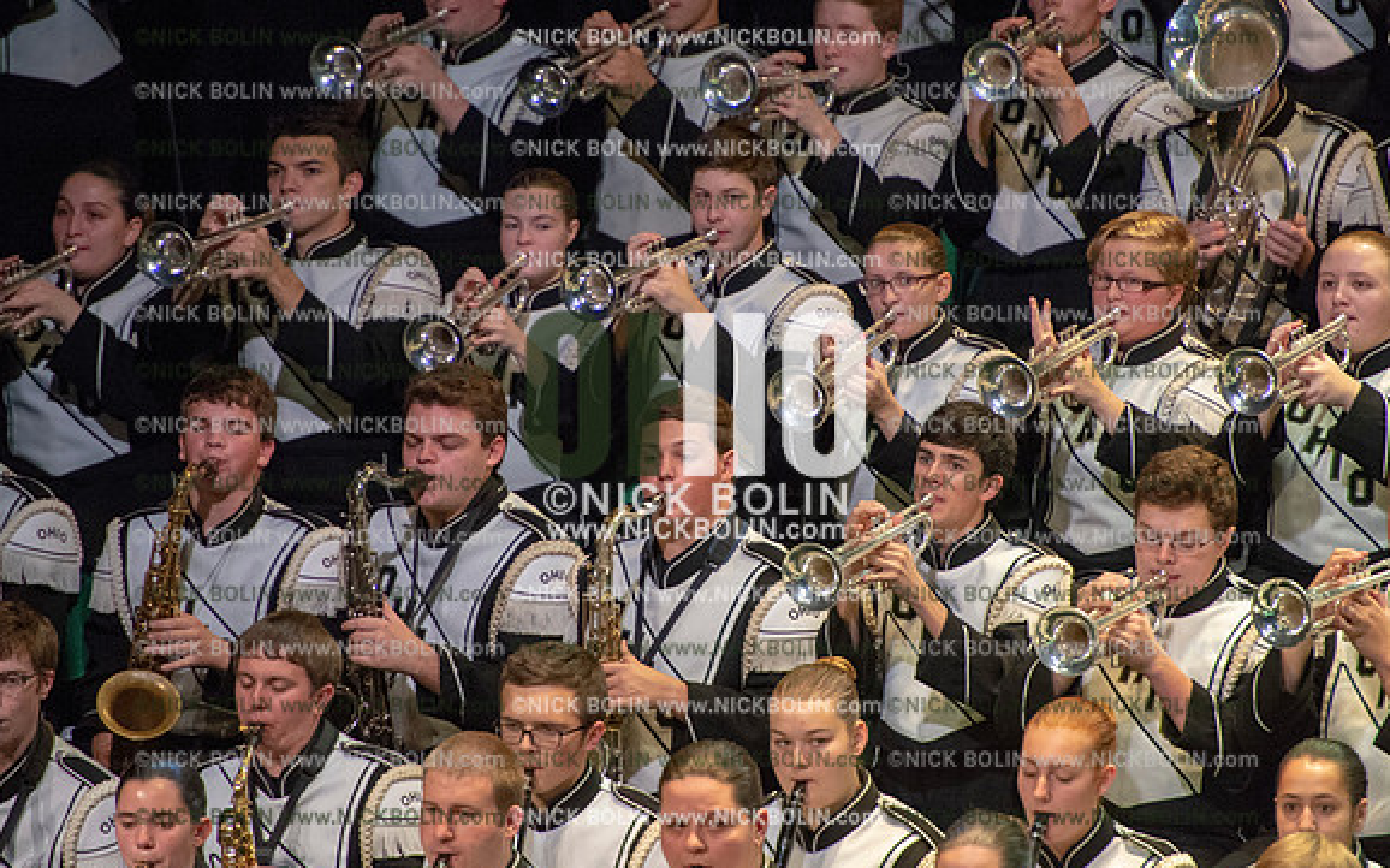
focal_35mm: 409
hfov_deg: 5.1
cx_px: 695
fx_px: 15491
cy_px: 426
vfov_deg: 3.2
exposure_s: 1/320
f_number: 5.6
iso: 8000
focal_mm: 400
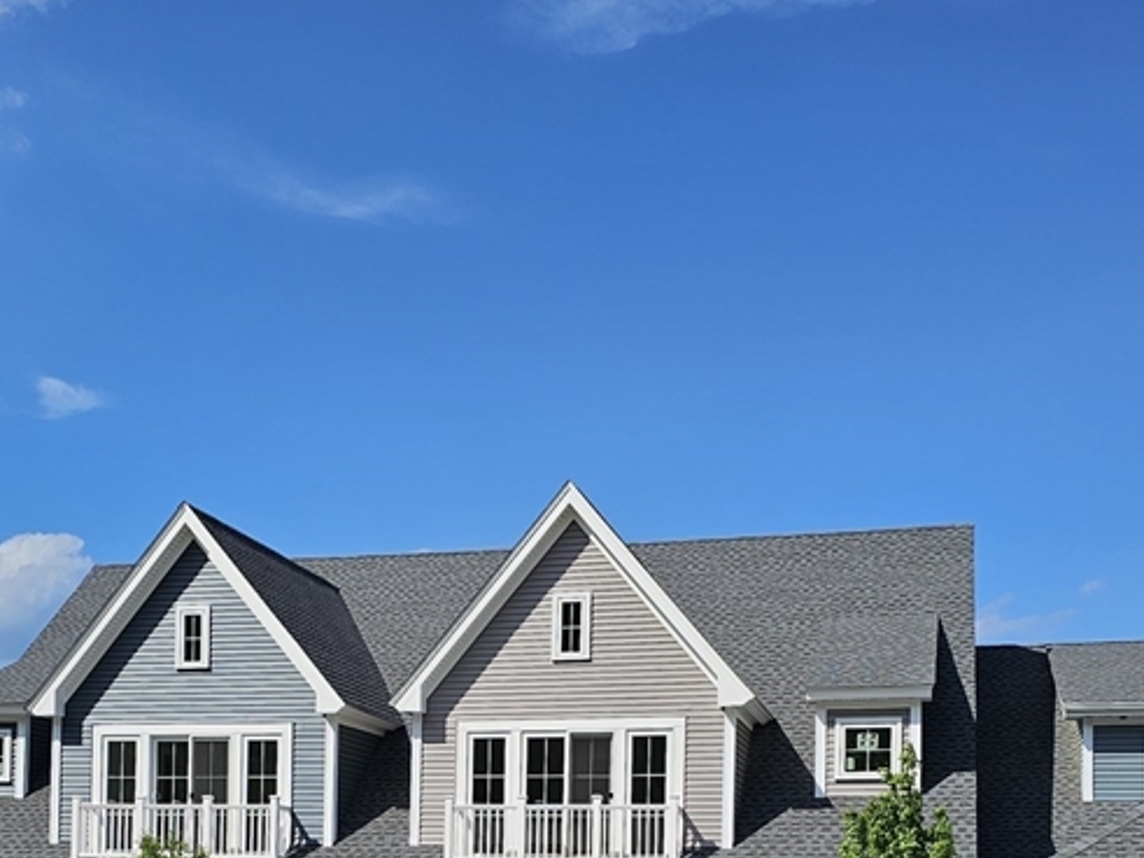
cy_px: 867
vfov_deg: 28.3
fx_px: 1586
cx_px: 471
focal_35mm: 48
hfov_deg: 39.5
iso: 10
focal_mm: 6.3
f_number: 1.7
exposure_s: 1/1199
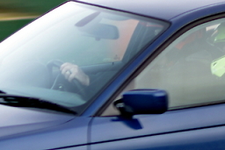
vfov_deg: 1.2
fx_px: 7323
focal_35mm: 1171
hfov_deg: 1.8
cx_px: 25
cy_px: 144
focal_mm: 200
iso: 100
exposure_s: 1/80
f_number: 2.8
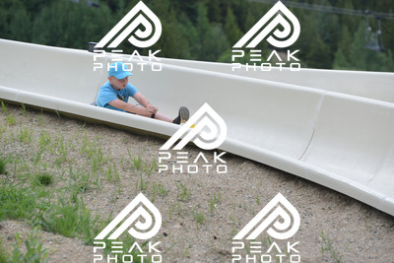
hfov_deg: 10.5
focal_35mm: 195
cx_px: 197
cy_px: 132
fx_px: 2135
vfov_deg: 7.0
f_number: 6.3
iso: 1100
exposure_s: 1/1250
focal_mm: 195
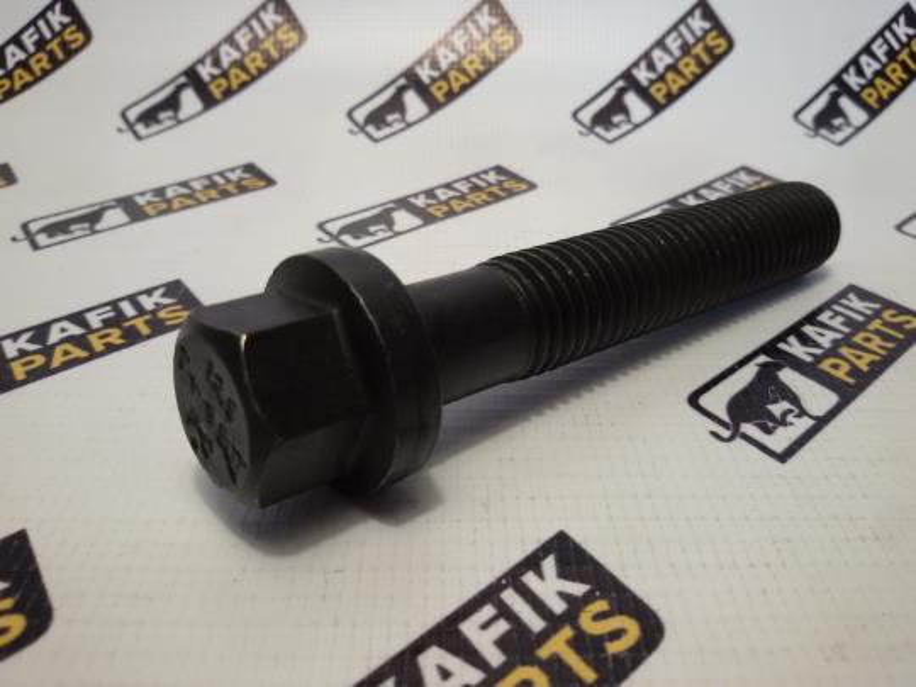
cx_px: 458
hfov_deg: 58.4
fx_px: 820
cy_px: 344
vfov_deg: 45.4
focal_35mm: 31
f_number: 2.4
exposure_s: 1/33
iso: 50
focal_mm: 2.93
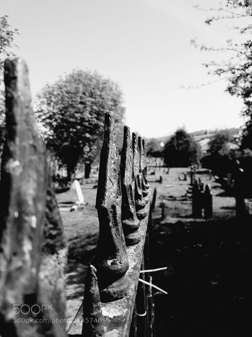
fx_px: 252
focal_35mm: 26
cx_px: 126
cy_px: 168
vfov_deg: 67.3
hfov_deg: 53.1
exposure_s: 1/1460
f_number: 1.7
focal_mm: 4.2
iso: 40
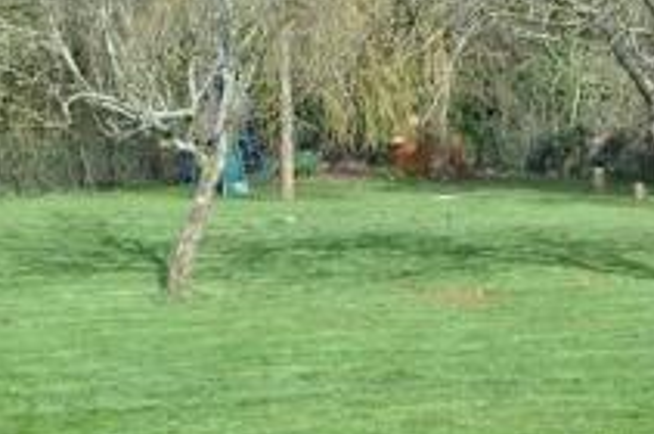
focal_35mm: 84
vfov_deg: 16.2
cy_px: 308
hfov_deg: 23.0
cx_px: 688
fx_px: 1524
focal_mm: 18
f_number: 8
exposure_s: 1/250
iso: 200
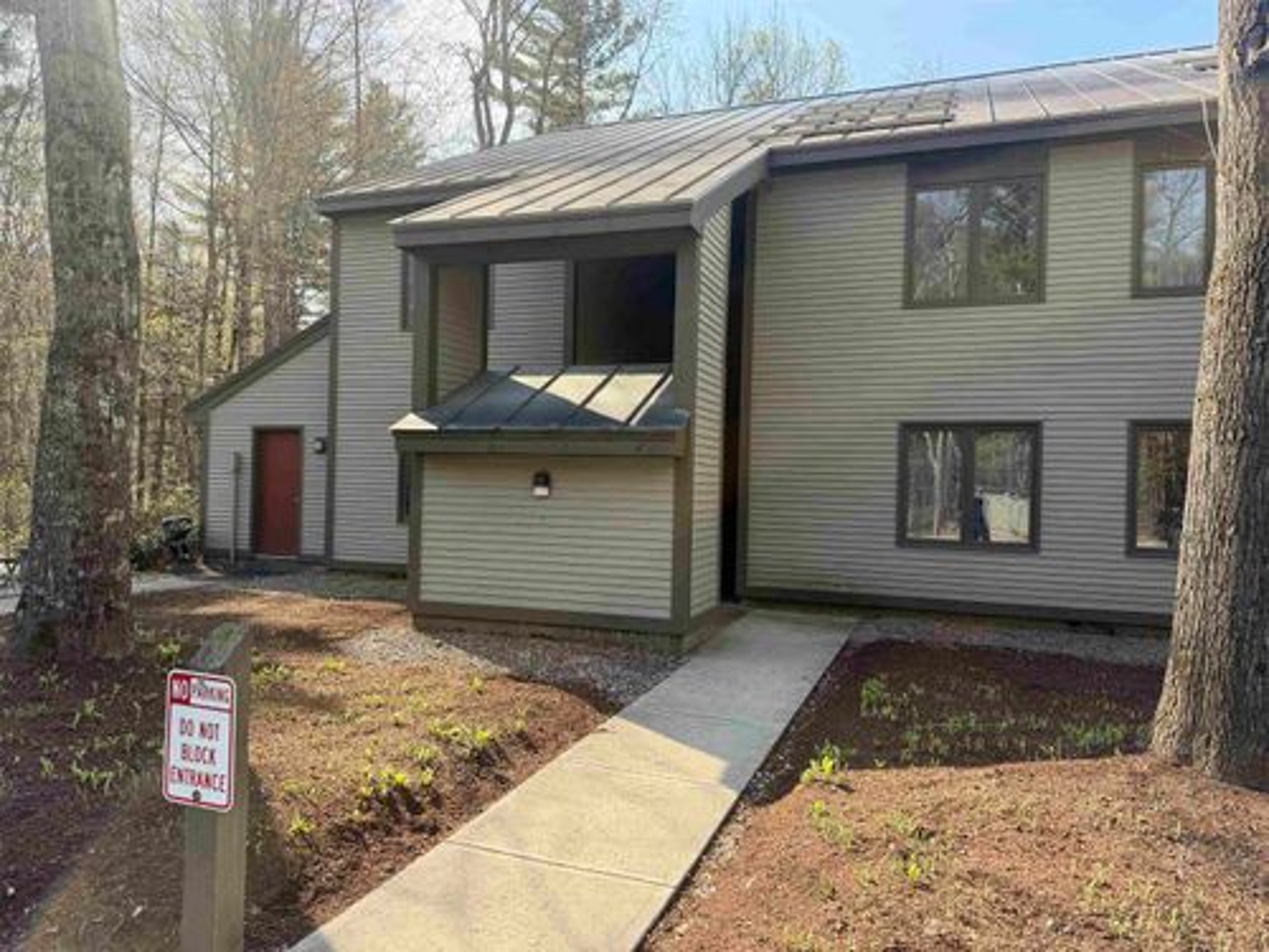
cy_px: 476
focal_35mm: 24
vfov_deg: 56.8
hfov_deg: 71.6
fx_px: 880
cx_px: 634
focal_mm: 6.76
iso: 100
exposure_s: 1/1689
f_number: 1.78
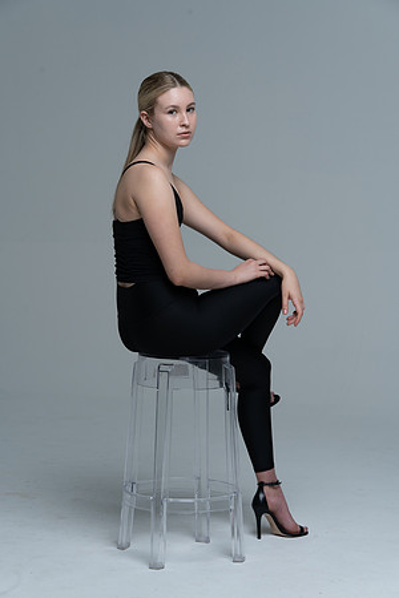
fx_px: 1546
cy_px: 299
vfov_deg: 21.9
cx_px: 200
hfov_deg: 14.7
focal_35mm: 93
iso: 320
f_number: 9
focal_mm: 93
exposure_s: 1/160
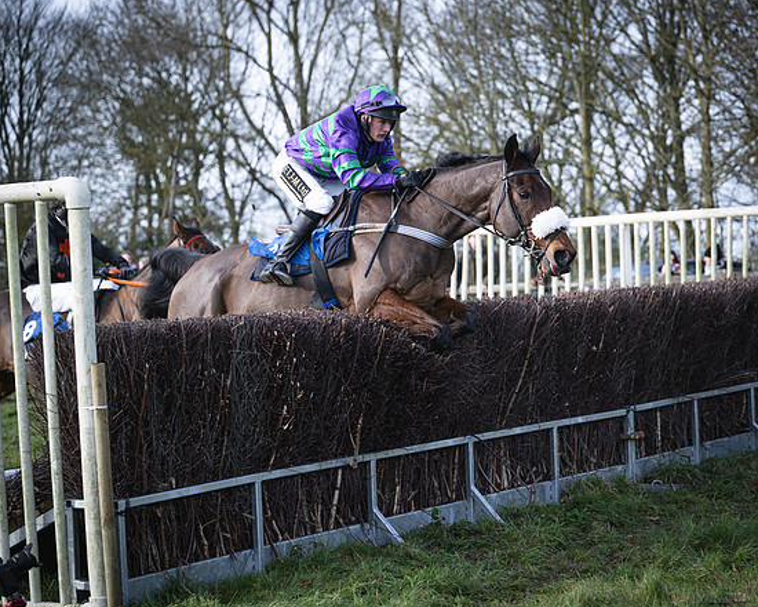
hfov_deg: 23.0
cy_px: 306
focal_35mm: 83
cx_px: 424
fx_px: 1862
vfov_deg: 18.5
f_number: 2.8
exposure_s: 1/2000
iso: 400
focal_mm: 70
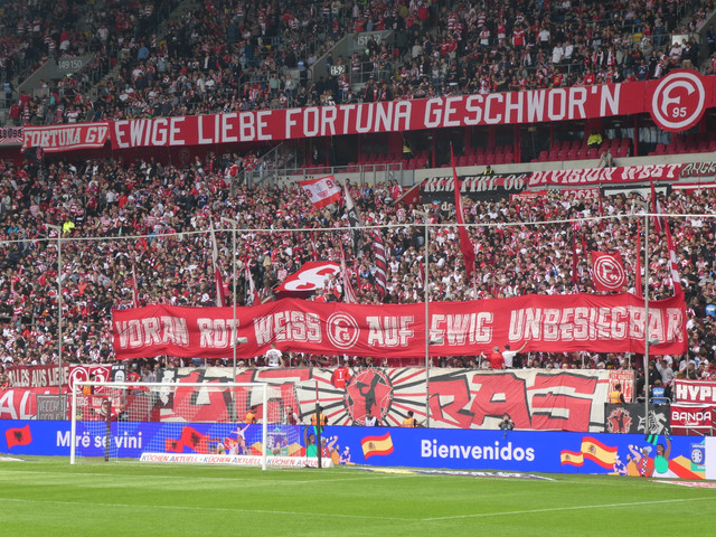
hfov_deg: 18.5
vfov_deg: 14.0
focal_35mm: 106
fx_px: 2193
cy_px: 268
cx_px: 358
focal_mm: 19
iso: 80
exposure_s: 1/80
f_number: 5.1
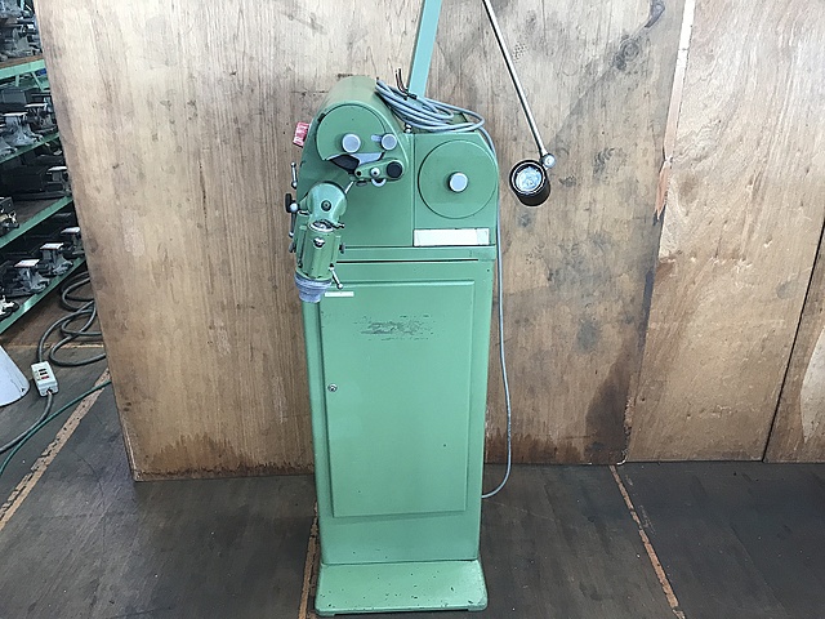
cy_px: 310
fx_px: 667
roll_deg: -0.6
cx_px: 412
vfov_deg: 49.7
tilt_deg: -26.7
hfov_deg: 63.4
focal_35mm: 28
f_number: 1.8
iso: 40
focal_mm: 3.99
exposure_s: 1/24
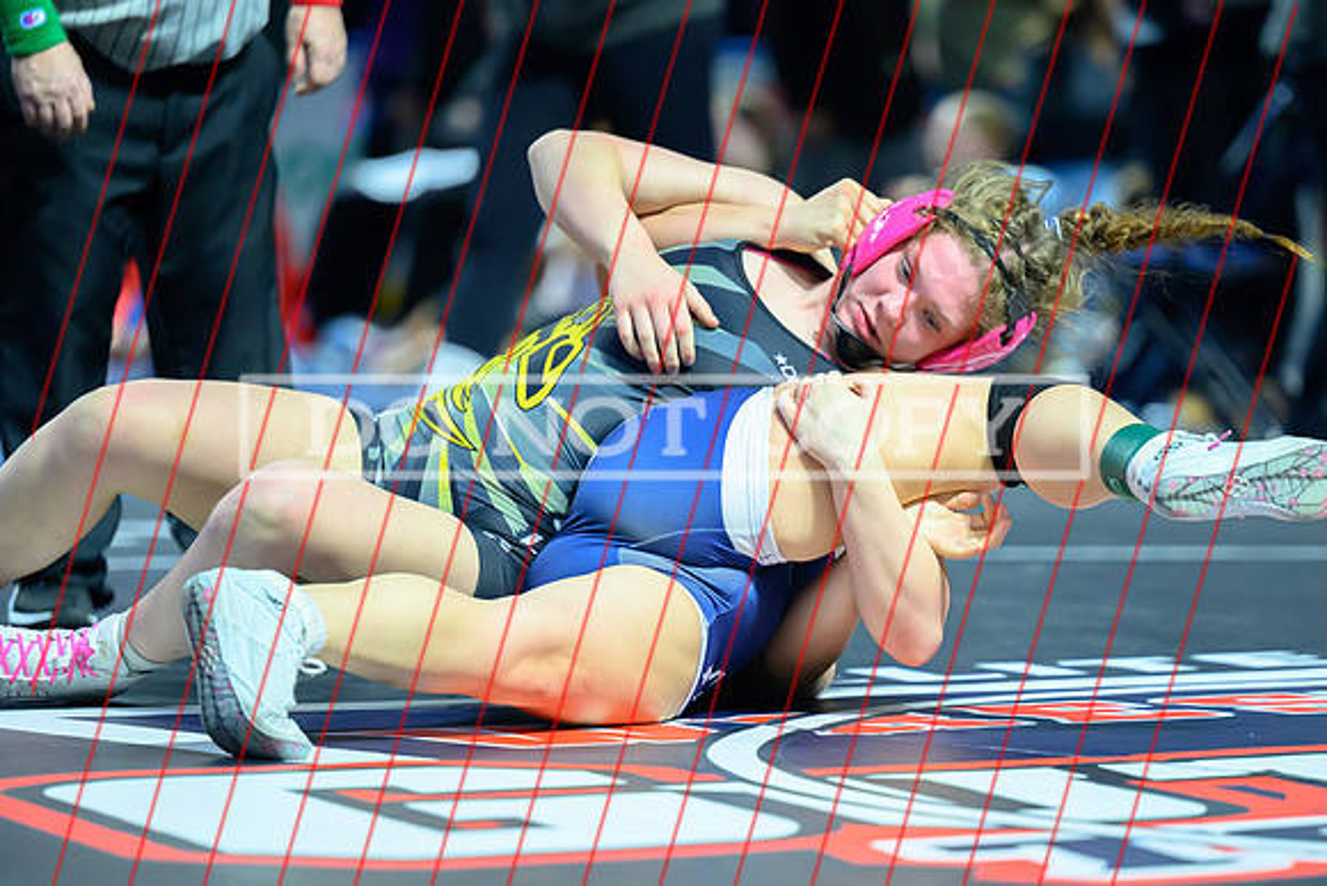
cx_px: 806
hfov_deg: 9.4
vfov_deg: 6.3
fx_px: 8030
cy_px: 581
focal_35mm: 218
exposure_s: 1/800
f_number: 2.8
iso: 4000
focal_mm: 165
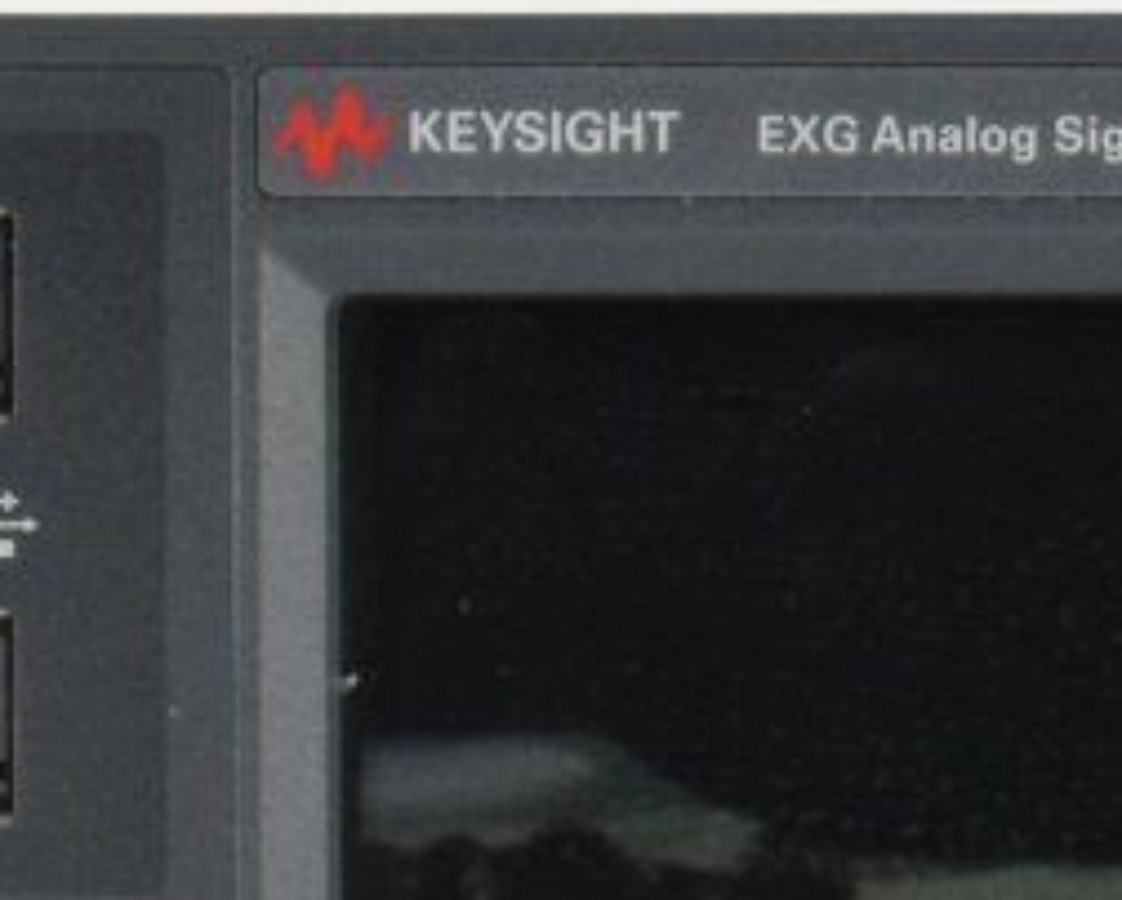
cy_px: 568
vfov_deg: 4.3
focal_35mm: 357
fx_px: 11864
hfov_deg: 5.2
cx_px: 3054
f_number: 22
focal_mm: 40
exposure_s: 1/30
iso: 1600
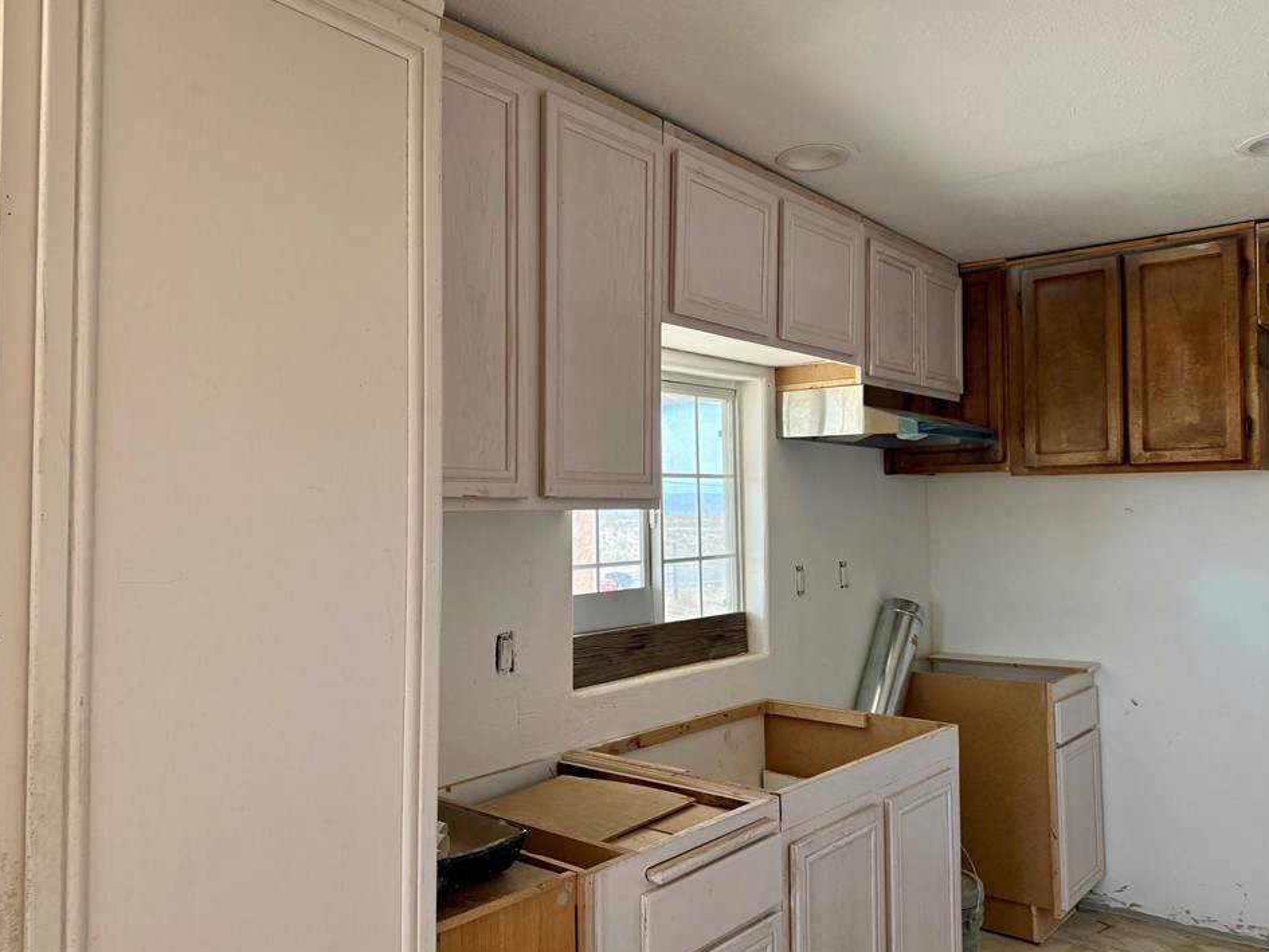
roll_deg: +0.7
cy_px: 494
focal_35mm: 26
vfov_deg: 53.1
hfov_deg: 67.3
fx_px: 953
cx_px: 618
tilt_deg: +0.8
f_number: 1.78
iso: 200
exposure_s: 1/243
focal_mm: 6.76
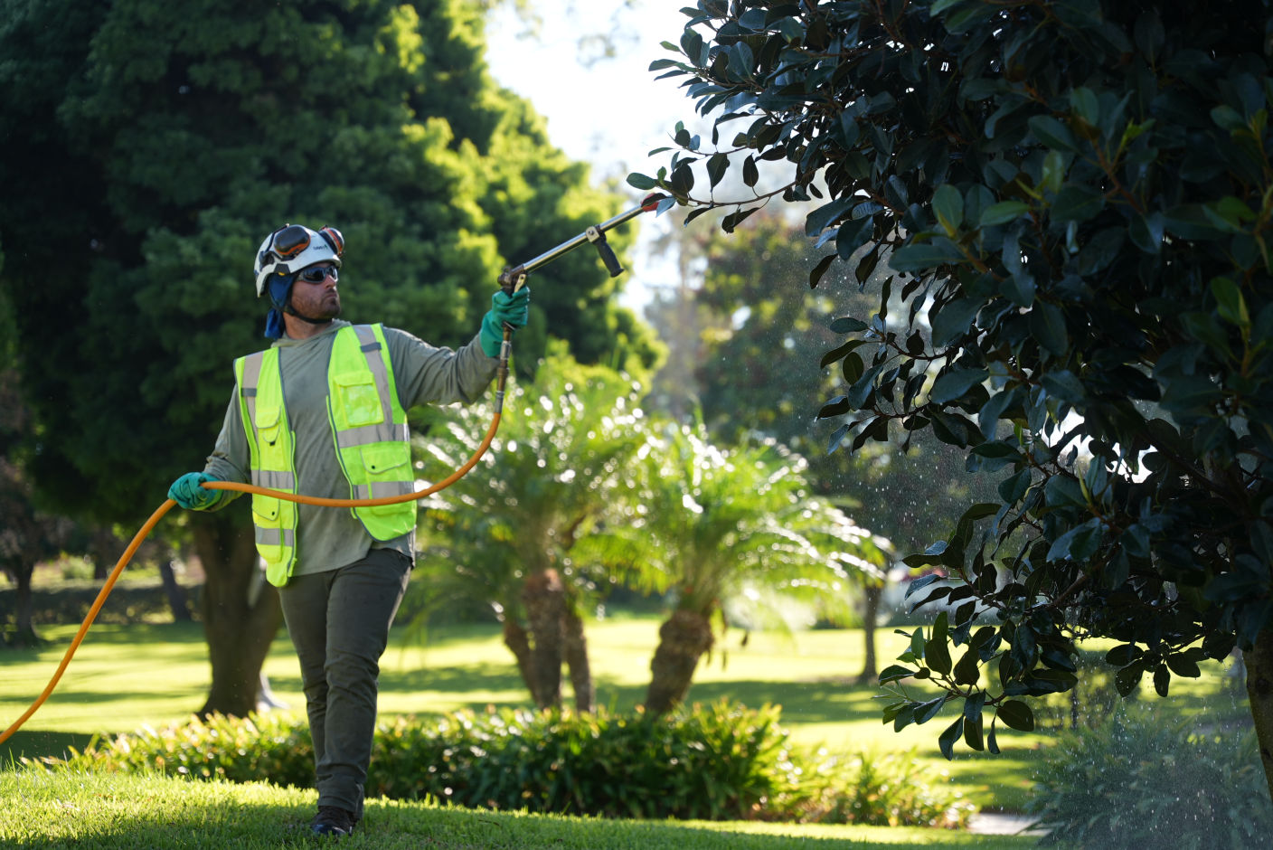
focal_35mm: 68
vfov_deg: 20.2
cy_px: 425
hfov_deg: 29.8
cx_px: 636
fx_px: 2391
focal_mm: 67.6
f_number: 2.8
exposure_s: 1/500
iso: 160
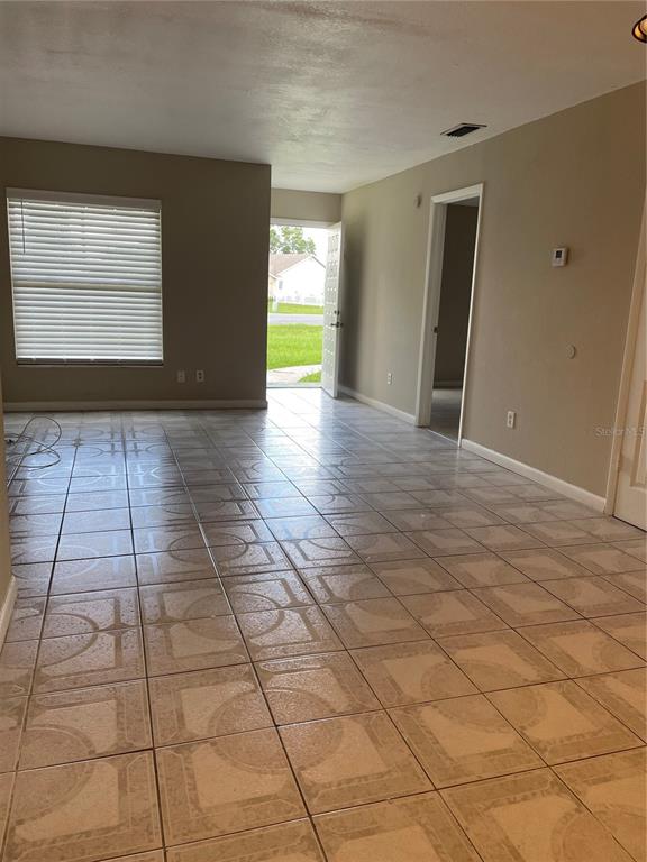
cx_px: 324
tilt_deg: -12.0
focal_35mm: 26
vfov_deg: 67.3
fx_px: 648
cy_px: 431
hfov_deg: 53.1
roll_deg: -2.5
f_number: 1.6
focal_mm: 4.2
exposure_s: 1/120
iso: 64
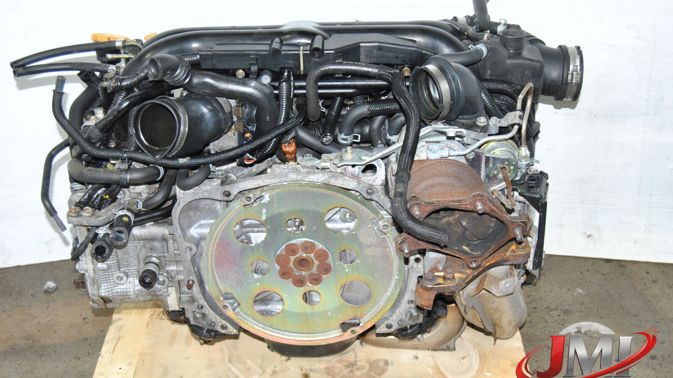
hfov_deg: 37.5
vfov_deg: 21.6
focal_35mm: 56
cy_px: 182
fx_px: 991
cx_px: 336
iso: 400
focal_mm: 35
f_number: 6.3
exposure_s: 1/200
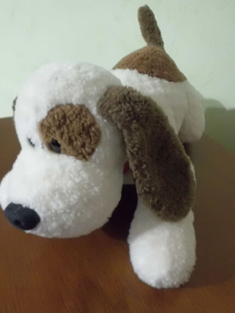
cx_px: 105
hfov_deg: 48.1
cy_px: 141
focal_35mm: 29
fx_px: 263
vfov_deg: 61.5
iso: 800
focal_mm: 4.6
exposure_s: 1/8
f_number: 3.2
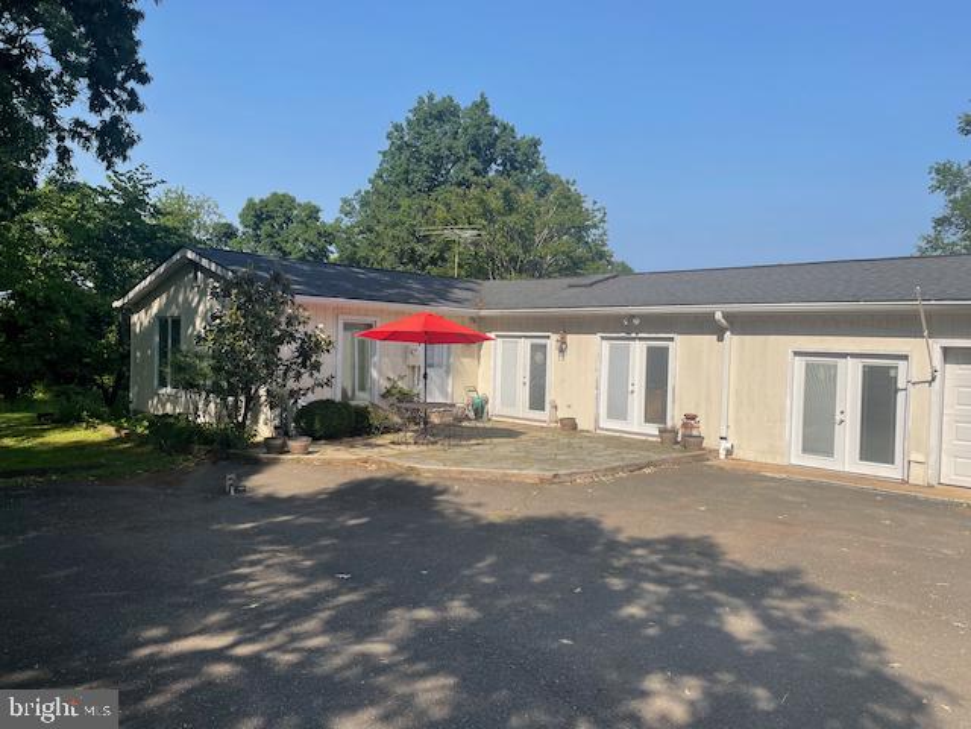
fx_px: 729
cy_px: 364
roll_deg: -0.8
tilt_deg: -1.3
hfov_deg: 67.3
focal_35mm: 26
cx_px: 486
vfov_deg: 53.1
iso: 32
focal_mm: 4.2
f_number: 1.6
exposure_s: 1/3205
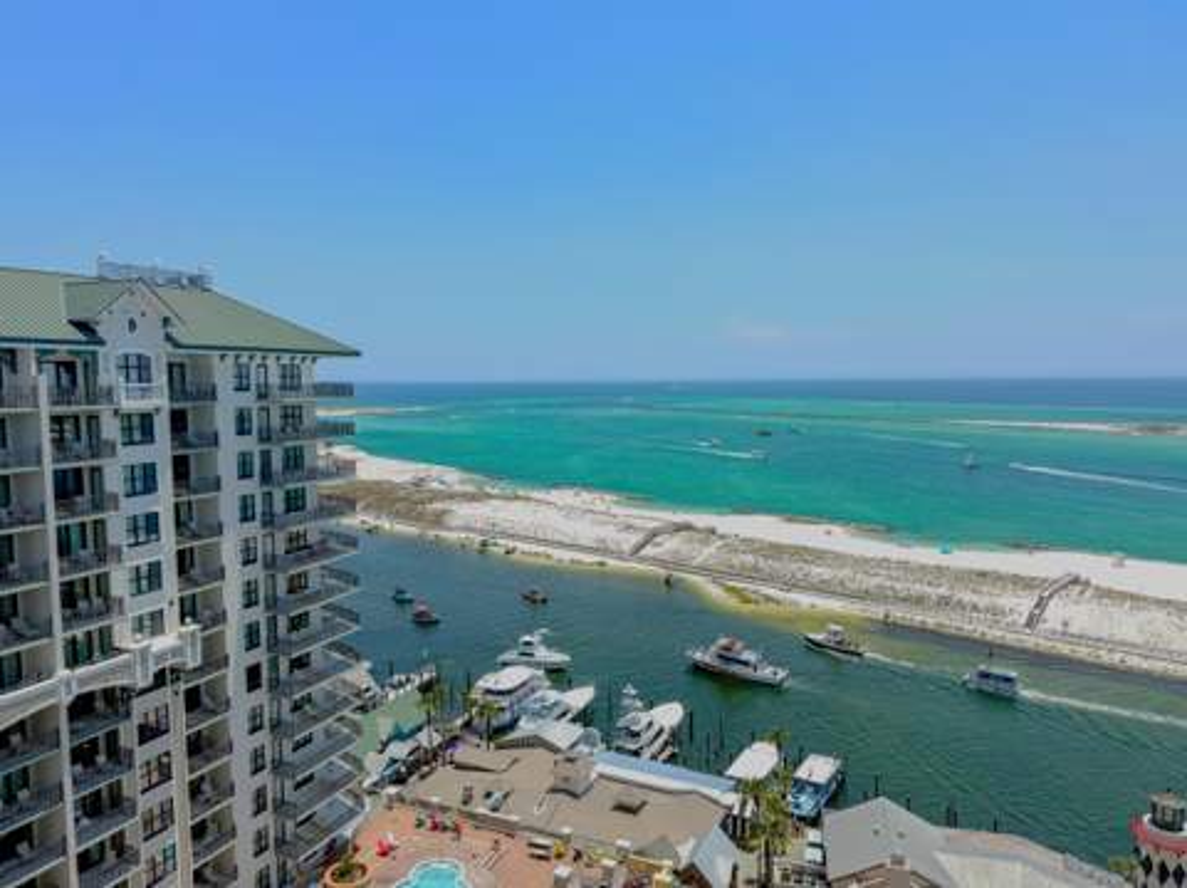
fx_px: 822
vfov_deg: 56.7
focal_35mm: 24
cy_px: 444
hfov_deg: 71.7
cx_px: 594
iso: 80
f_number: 1.8
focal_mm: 6.76
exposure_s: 1/9100
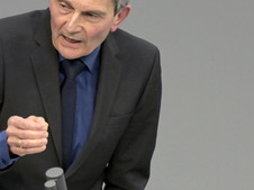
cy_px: 85
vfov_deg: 2.0
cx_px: 83
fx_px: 5490
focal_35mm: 749
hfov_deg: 2.7
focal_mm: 390
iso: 10000
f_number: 5.6
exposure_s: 1/320
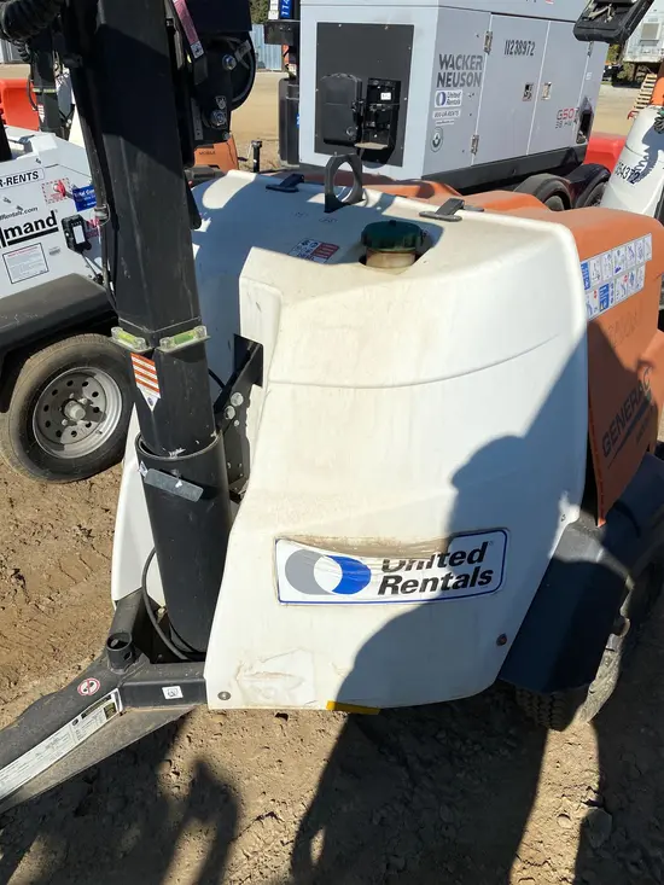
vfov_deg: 67.3
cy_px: 442
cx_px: 332
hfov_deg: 53.1
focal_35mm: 26
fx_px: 665
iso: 32
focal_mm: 4.25
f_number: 1.8
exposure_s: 1/7692
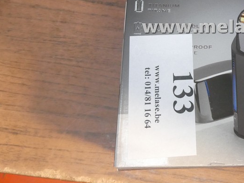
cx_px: 221
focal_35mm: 50
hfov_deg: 35.8
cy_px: 27
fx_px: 353
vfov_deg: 28.3
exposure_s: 1/125
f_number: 3.3
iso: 320
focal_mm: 4.3
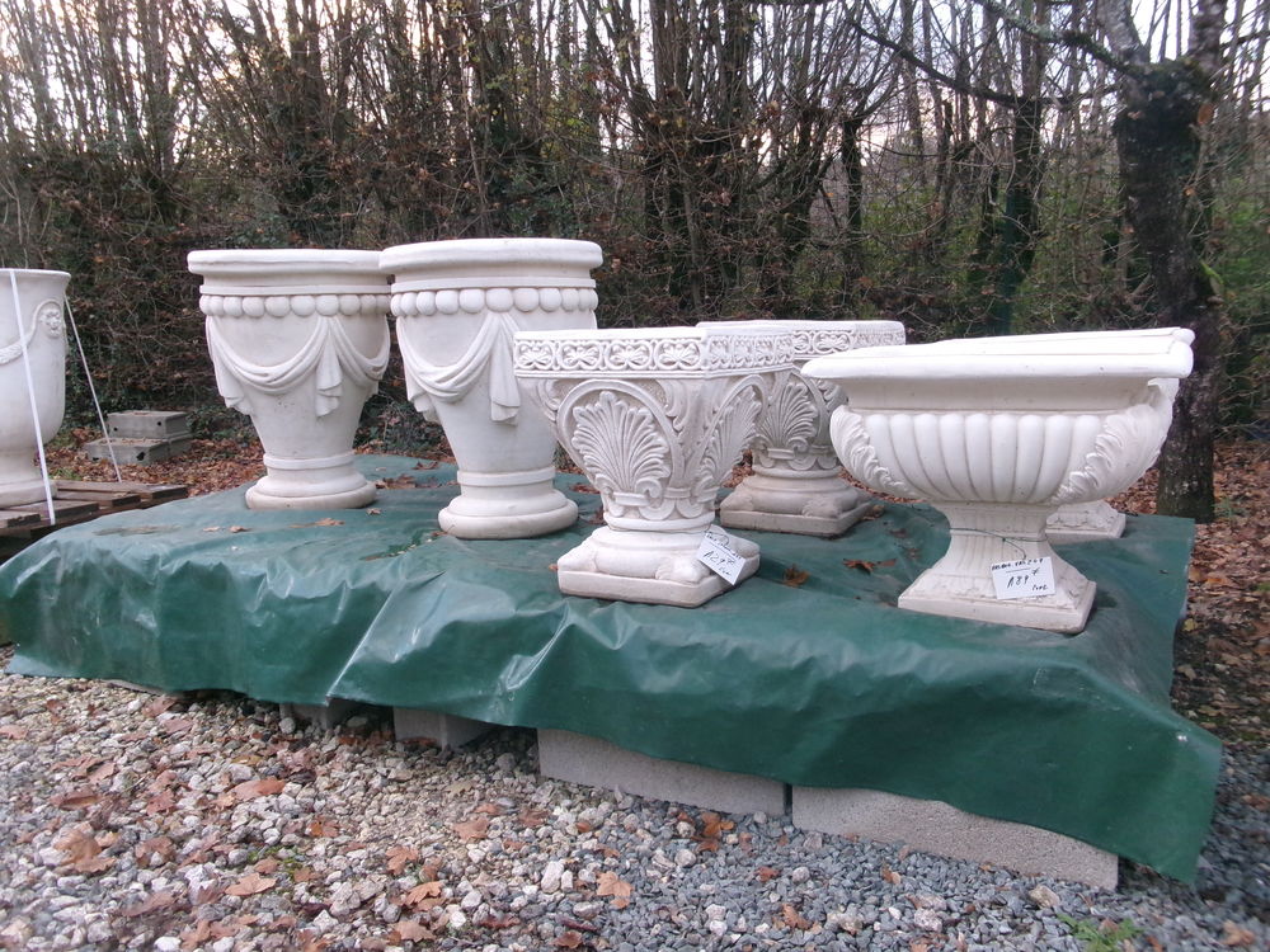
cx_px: 635
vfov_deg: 49.7
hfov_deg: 63.4
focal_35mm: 28
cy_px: 476
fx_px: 1027
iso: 262
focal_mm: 5.1
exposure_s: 1/34
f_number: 3.9
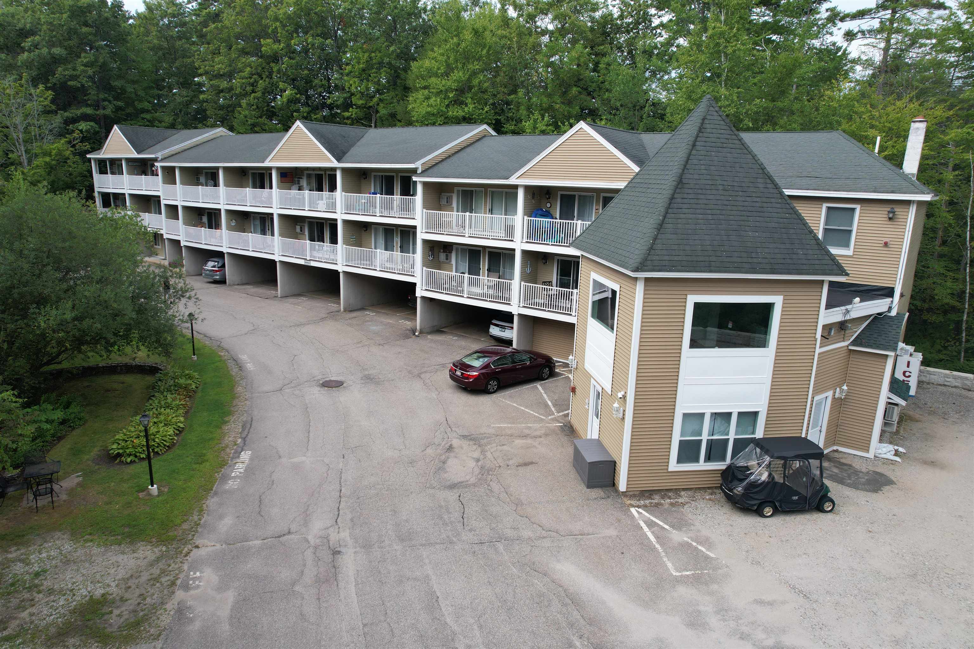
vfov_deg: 57.2
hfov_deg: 78.6
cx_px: 487
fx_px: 595
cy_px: 324
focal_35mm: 22
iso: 110
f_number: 2.8
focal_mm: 8.38
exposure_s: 1/1000
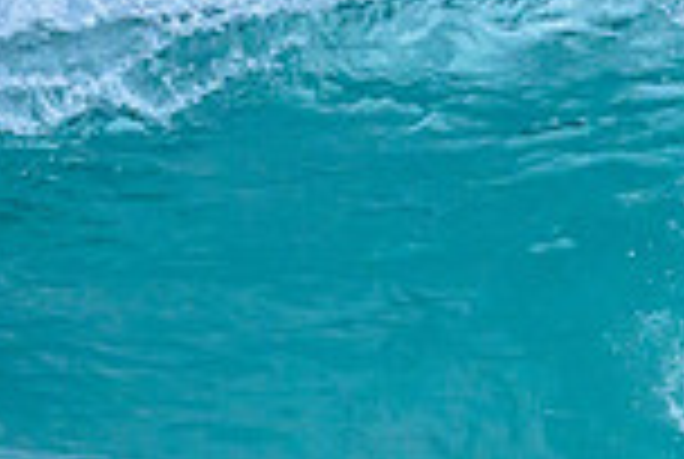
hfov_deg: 0.5
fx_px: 79651
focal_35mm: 4184
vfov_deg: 0.3
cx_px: 859
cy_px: 432
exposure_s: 1/3200
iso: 1400
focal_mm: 800
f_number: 6.3
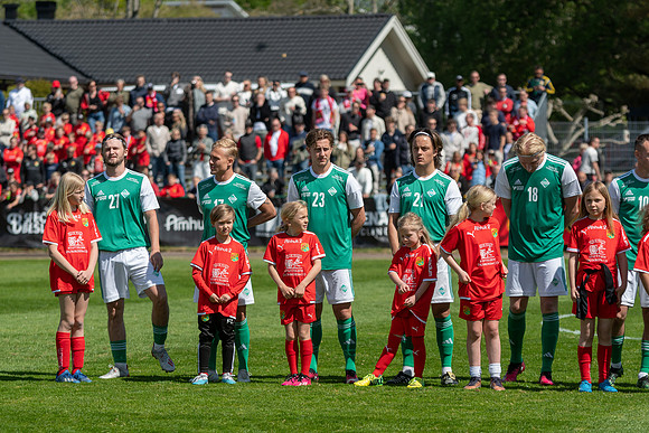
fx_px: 3850
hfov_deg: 9.6
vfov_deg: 6.4
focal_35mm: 213
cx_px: 324
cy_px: 216
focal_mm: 140
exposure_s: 1/1600
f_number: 4
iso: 125
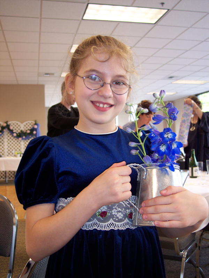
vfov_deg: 49.0
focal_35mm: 38
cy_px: 139
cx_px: 104
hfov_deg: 37.7
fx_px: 306
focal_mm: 8
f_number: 2.8
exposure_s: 1/30
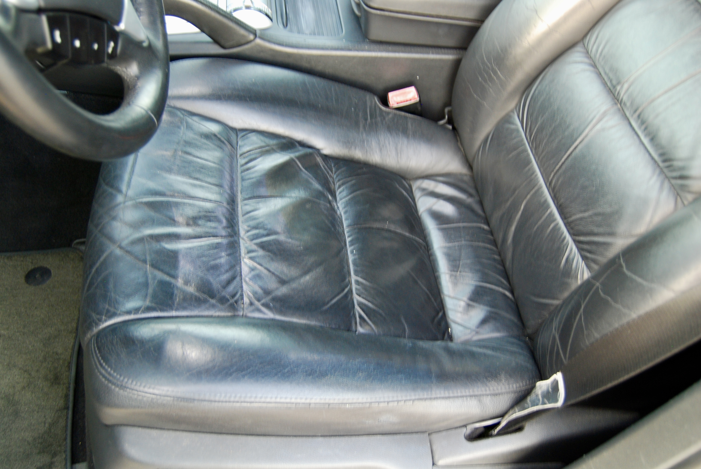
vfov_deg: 40.1
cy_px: 234
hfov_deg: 57.2
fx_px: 643
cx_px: 350
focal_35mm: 33
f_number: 3.8
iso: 400
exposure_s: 1/13
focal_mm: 22
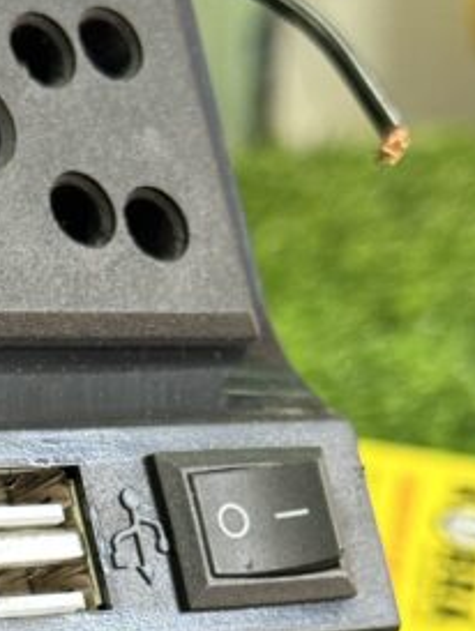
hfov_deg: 10.5
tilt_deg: -16.5
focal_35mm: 140
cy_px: 617
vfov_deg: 13.9
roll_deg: -0.2
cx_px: 16
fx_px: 2557
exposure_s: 1/50
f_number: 1.78
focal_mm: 6.76
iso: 160
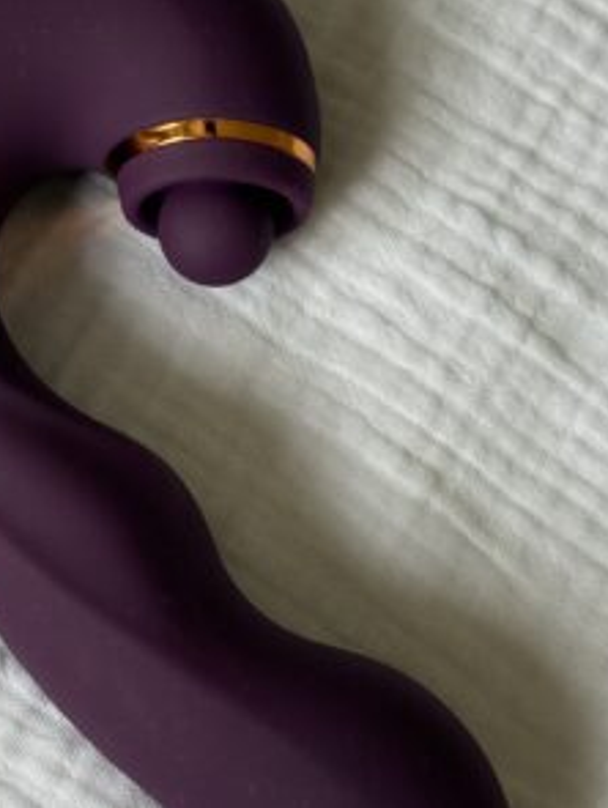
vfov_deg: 29.8
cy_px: 400
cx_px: 205
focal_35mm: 65
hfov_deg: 22.5
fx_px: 1519
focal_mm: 6.76
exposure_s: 1/97
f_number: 1.78
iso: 100
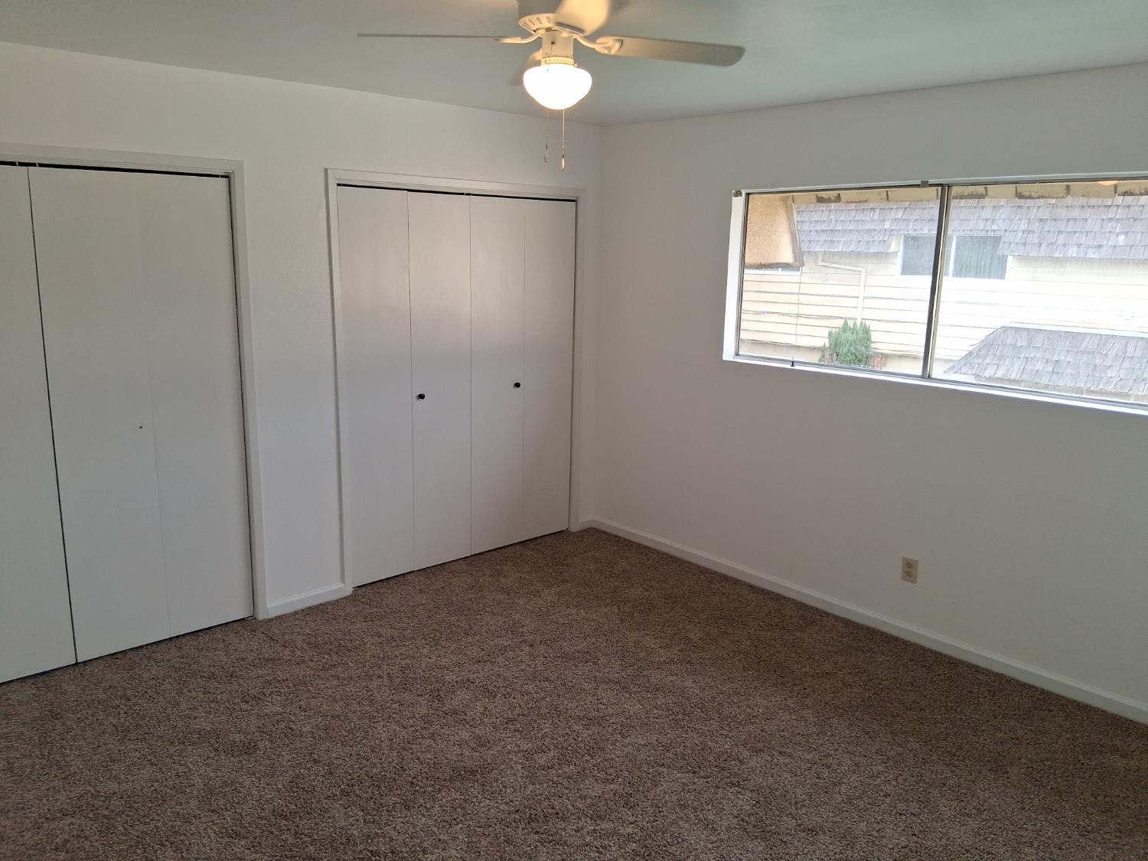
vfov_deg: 53.1
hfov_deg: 67.3
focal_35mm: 26
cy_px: 430
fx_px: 862
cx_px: 574
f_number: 1.8
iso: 100
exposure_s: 1/120
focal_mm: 3.98
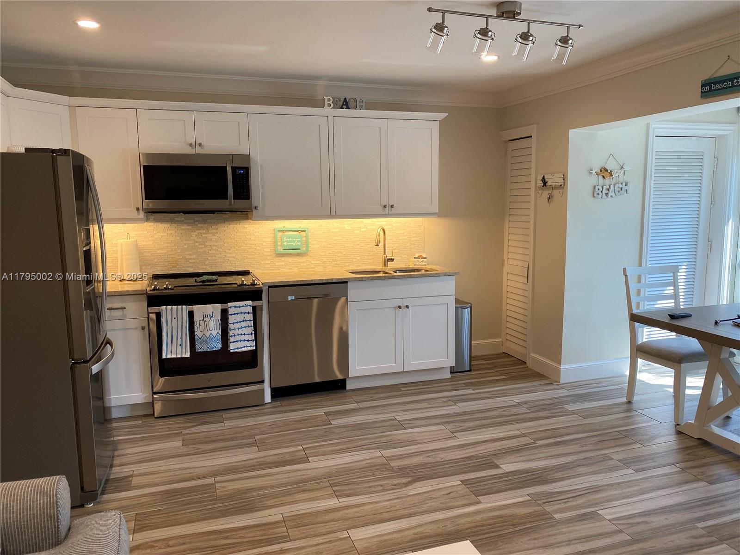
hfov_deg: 67.3
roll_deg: -0.1
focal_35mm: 26
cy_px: 278
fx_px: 556
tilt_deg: -8.6
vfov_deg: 53.1
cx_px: 370
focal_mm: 4.25
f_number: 1.8
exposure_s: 1/120
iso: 125
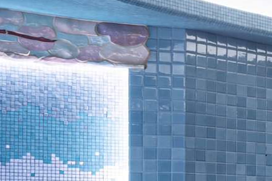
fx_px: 937
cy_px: 211
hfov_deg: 11.9
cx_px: 725
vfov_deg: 10.9
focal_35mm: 124
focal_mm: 18
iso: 100
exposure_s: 10
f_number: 11
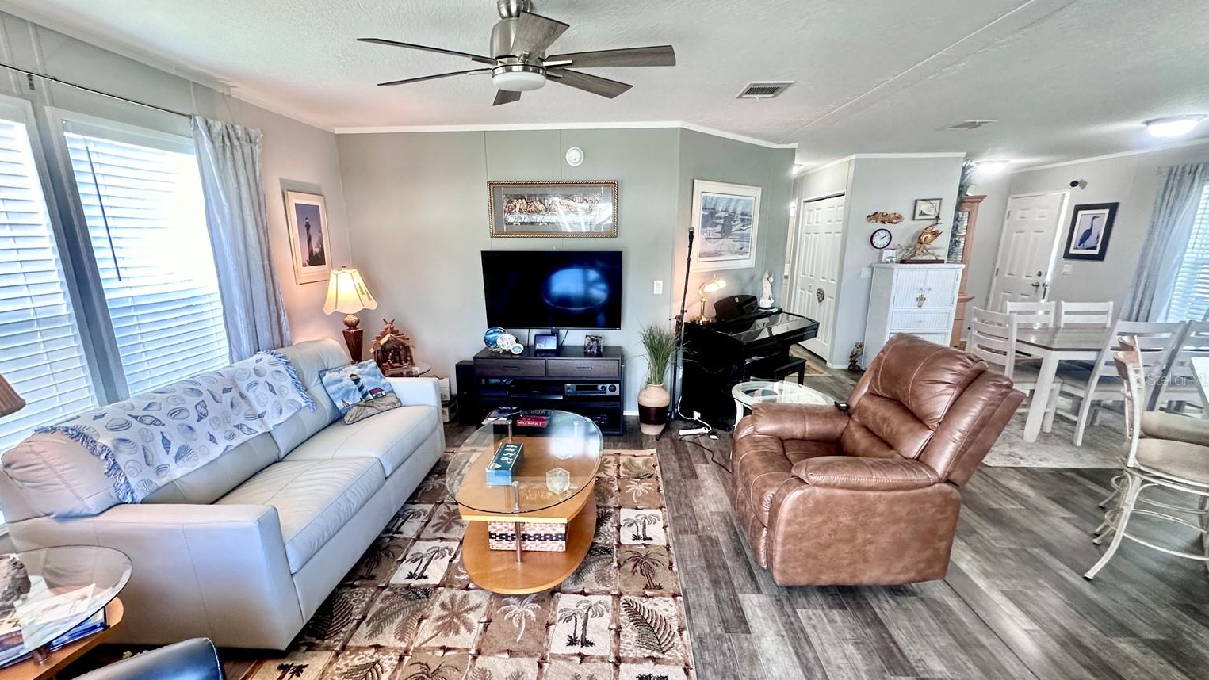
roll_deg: -0.5
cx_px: 587
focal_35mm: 16
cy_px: 379
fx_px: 513
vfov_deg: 66.9
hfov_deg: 99.3
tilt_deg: -15.3
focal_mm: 2.22
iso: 200
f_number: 2.2
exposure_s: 1/60
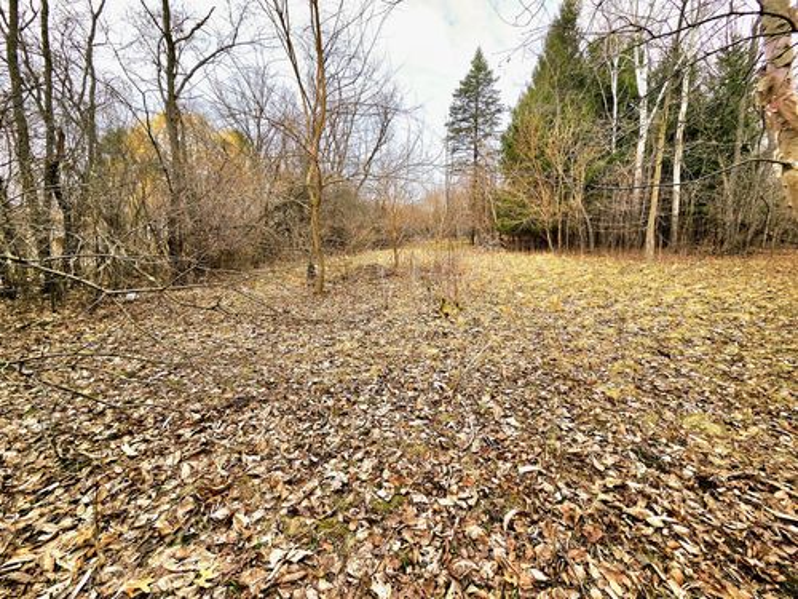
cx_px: 399
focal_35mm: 13
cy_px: 300
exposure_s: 1/1429
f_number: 2.2
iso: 50
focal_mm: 2.2
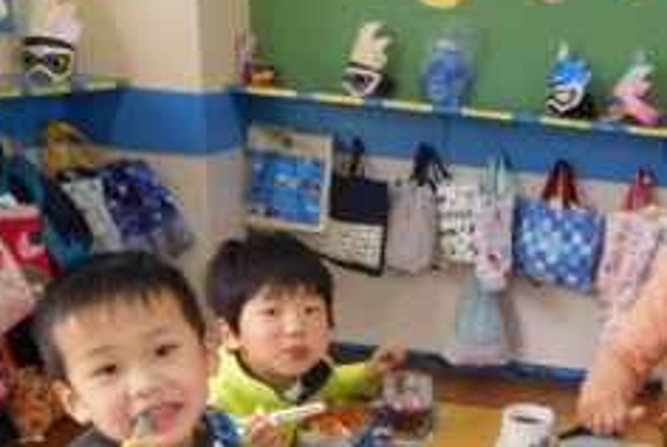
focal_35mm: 44
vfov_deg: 29.6
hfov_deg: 42.7
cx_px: 523
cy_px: 385
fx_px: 816
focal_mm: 4.5
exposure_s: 1/30
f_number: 3.4
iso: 140
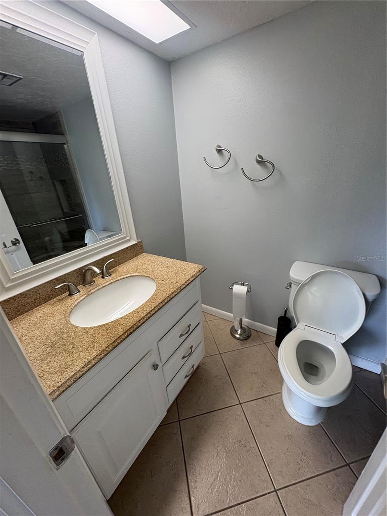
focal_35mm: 14
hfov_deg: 85.7
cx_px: 194
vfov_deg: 102.1
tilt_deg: -22.9
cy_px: 258
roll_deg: +5.0
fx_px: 209
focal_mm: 2.22
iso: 160
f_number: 2.2
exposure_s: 1/60
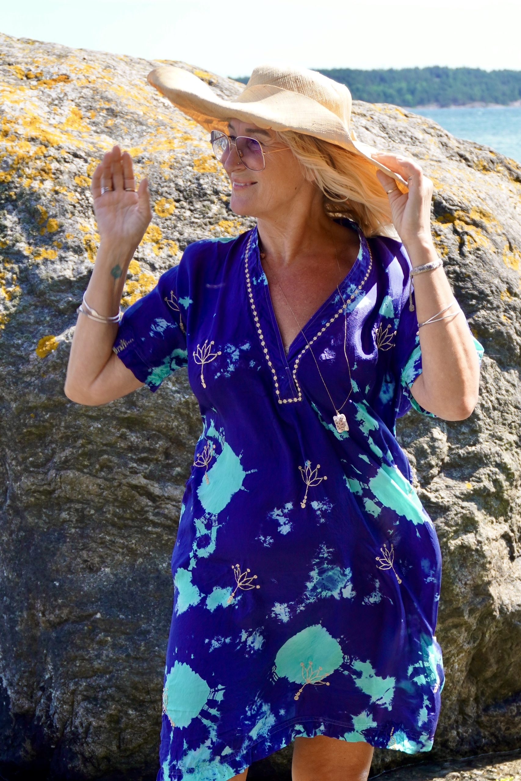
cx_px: 260
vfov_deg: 42.3
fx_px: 1009
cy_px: 390
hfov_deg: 28.9
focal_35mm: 46
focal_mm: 31
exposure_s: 1/200
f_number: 5.6
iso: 100
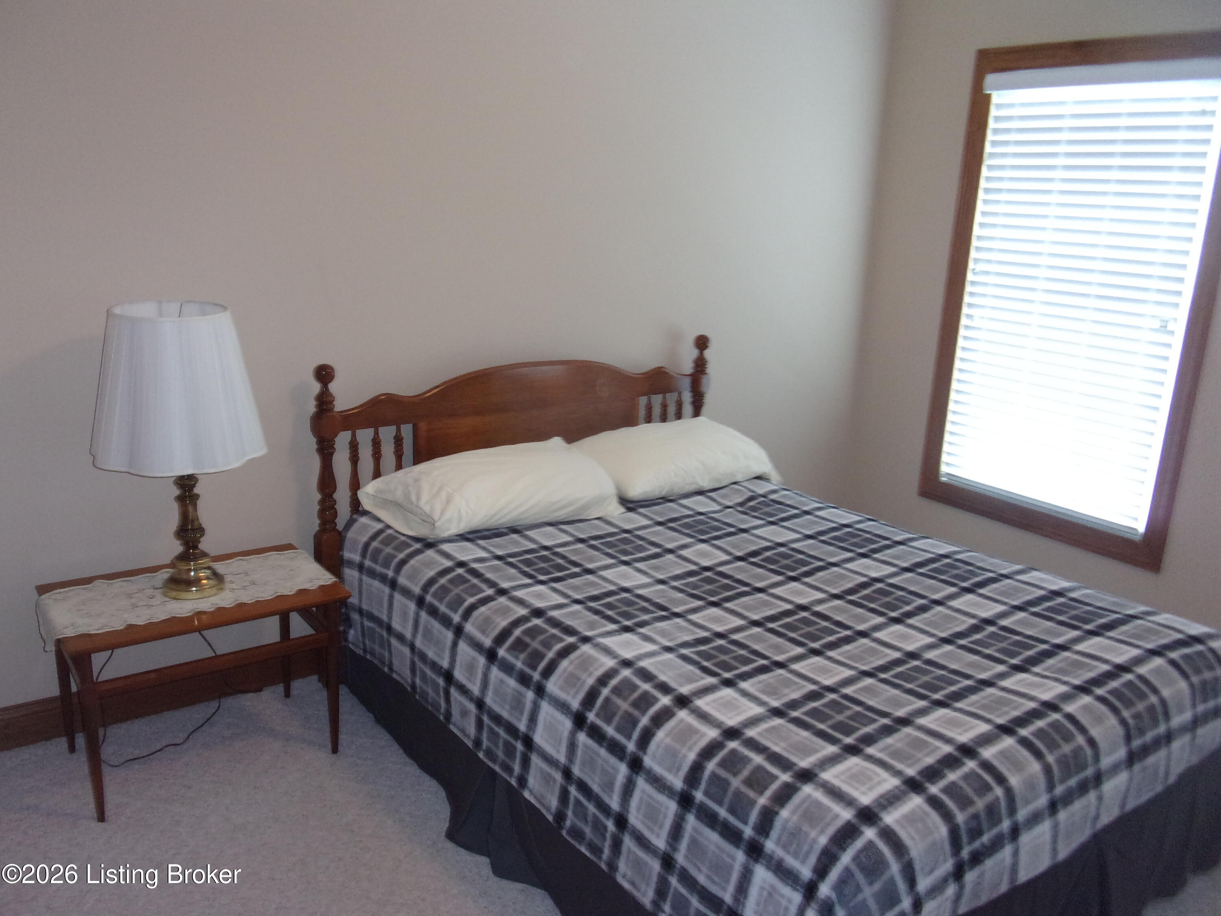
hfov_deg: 63.4
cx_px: 610
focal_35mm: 28
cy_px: 458
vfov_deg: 49.7
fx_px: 988
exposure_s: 1/34
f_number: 3.9
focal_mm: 5.1
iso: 269
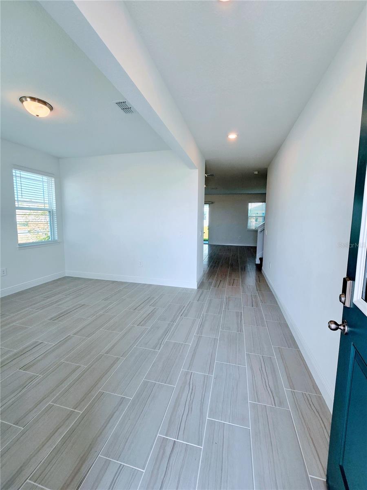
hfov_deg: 89.9
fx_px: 184
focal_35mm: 13
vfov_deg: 106.2
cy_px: 245
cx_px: 184
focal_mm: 2.2
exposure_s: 1/180
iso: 50
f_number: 2.2
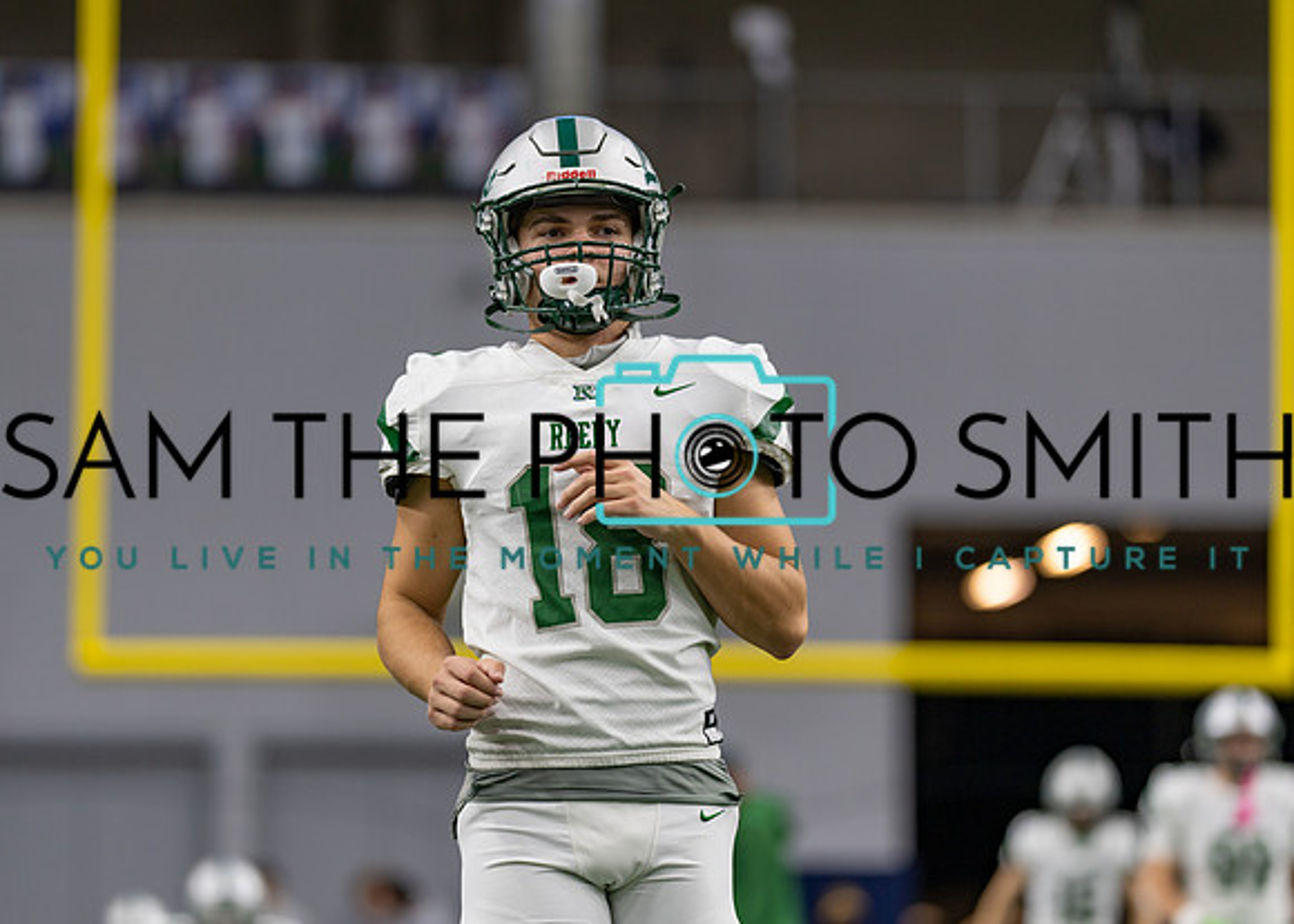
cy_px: 495
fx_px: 5919
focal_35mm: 161
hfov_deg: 12.5
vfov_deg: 8.9
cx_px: 591
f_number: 1.8
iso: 400
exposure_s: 1/500
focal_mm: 135
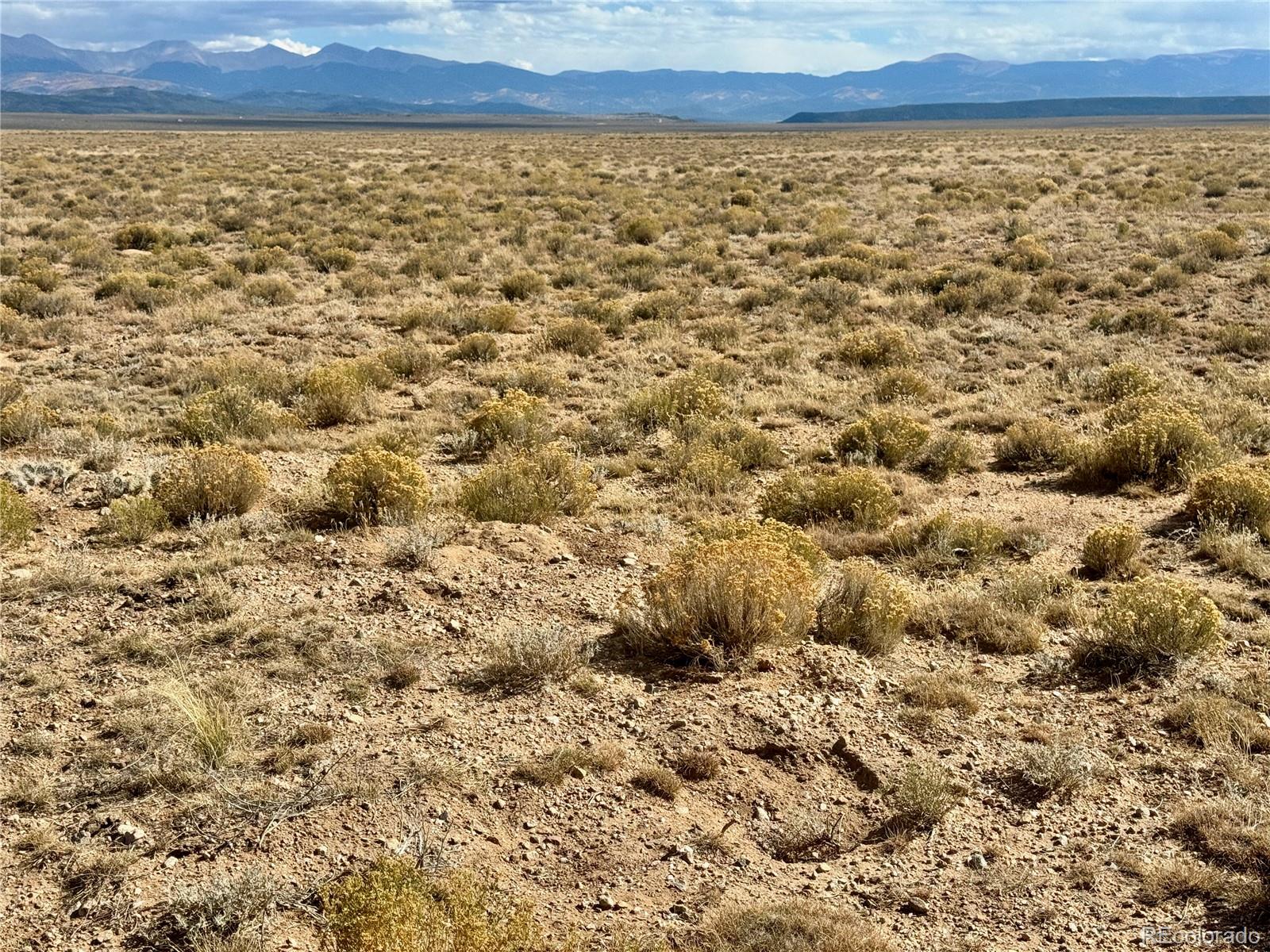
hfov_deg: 39.7
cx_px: 635
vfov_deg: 30.3
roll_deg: +1.0
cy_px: 476
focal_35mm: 48
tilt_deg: -10.9
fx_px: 1761
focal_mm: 6.76
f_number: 1.78
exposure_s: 1/5848
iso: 64
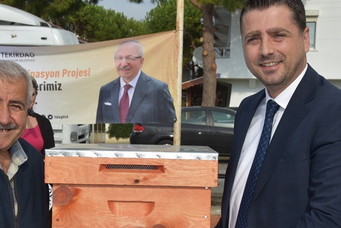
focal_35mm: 92
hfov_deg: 22.0
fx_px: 872
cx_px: 106
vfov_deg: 14.8
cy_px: 156
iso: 100
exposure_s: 1/250
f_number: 8
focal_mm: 34
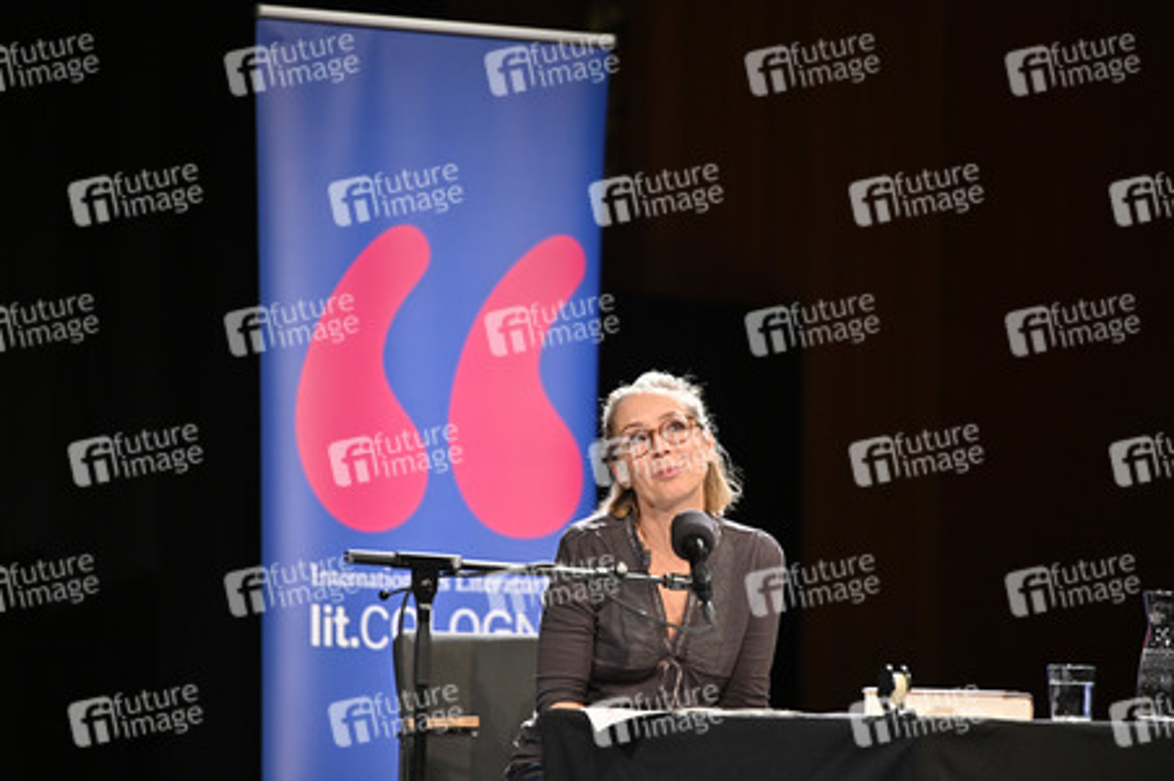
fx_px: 6517
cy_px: 390
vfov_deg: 6.9
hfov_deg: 10.3
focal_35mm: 200
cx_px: 587
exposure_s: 1/320
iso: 1600
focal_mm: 200
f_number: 2.8
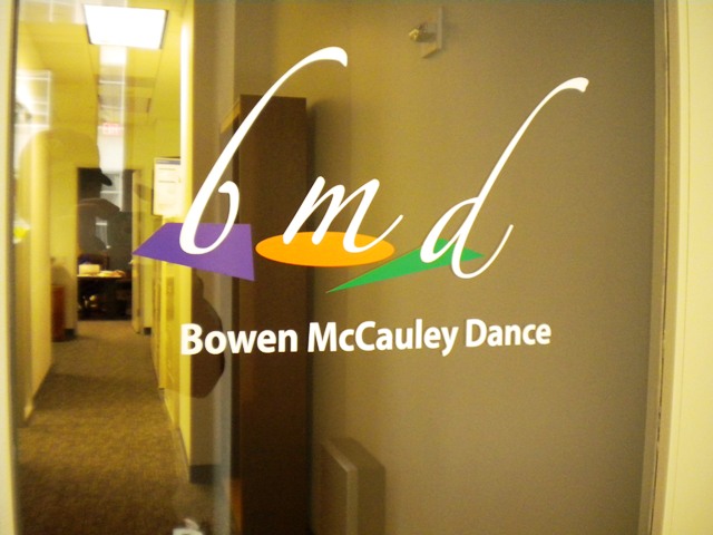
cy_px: 268
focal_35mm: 35
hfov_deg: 52.6
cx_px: 356
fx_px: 721
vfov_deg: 40.7
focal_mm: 6.3
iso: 594
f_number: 3.1
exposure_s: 1/66.1
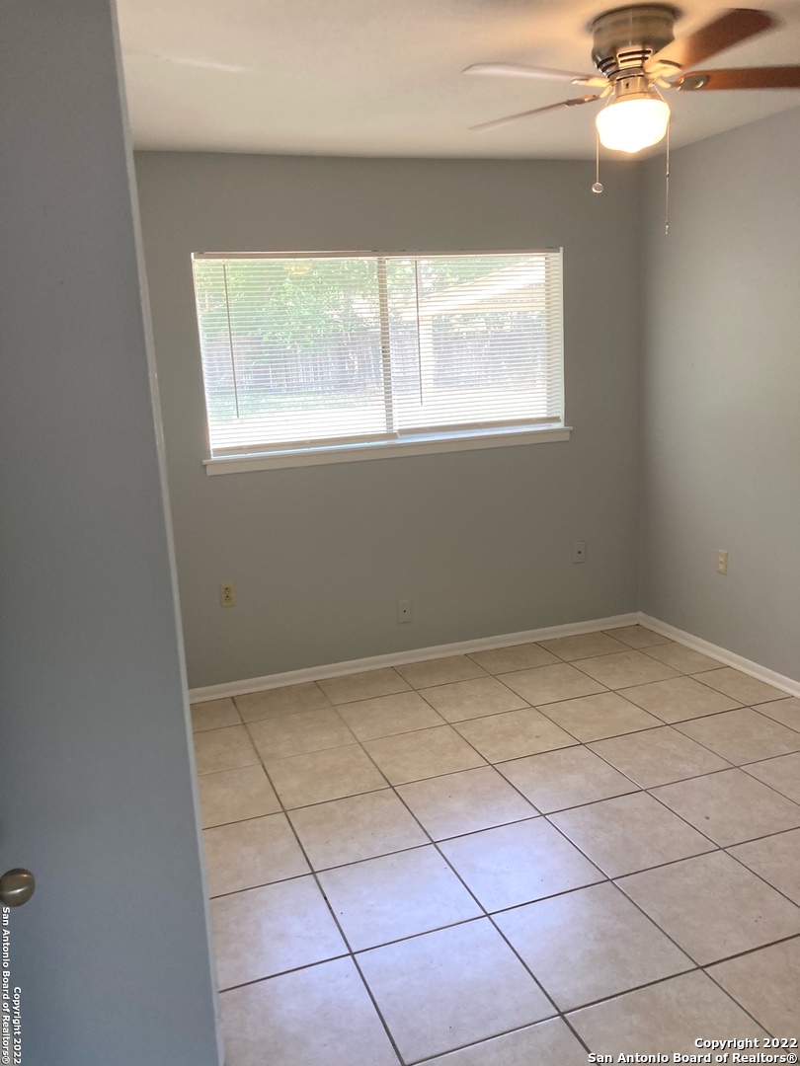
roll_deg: +2.9
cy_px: 533
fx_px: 863
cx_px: 400
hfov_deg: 49.7
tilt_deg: -10.9
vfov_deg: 63.4
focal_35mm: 28
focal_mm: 3.99
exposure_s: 1/60
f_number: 1.8
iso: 40
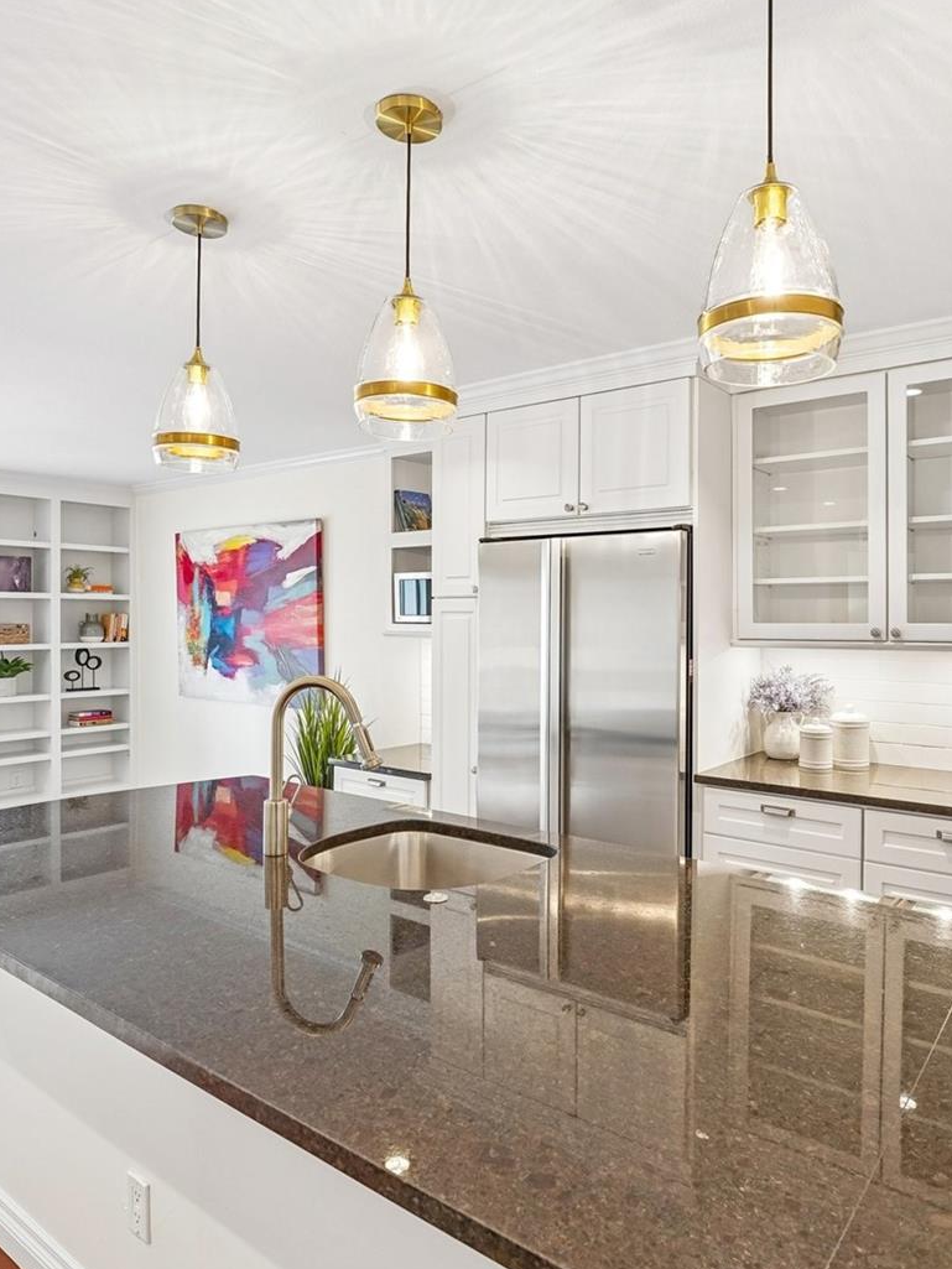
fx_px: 803
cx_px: 542
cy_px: 629
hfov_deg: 61.1
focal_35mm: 22
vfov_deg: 76.6
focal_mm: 14.6
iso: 400
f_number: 8
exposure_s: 1/13
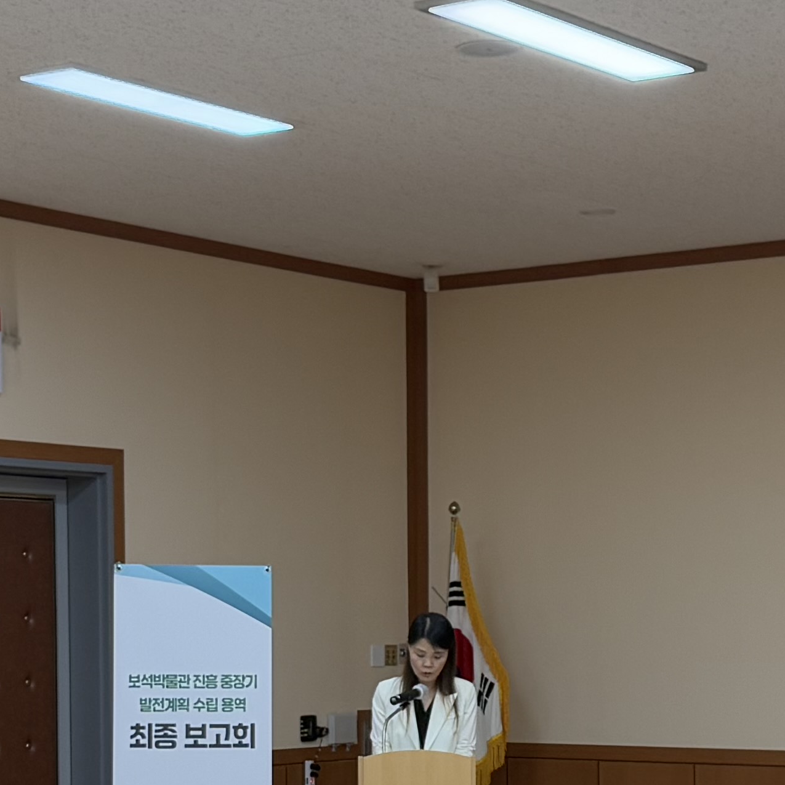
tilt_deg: -1.0
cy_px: 701
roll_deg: +0.1
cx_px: 504
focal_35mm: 95
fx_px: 2437
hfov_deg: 18.3
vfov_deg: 18.0
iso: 200
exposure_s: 1/133
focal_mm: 6.76
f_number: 1.78
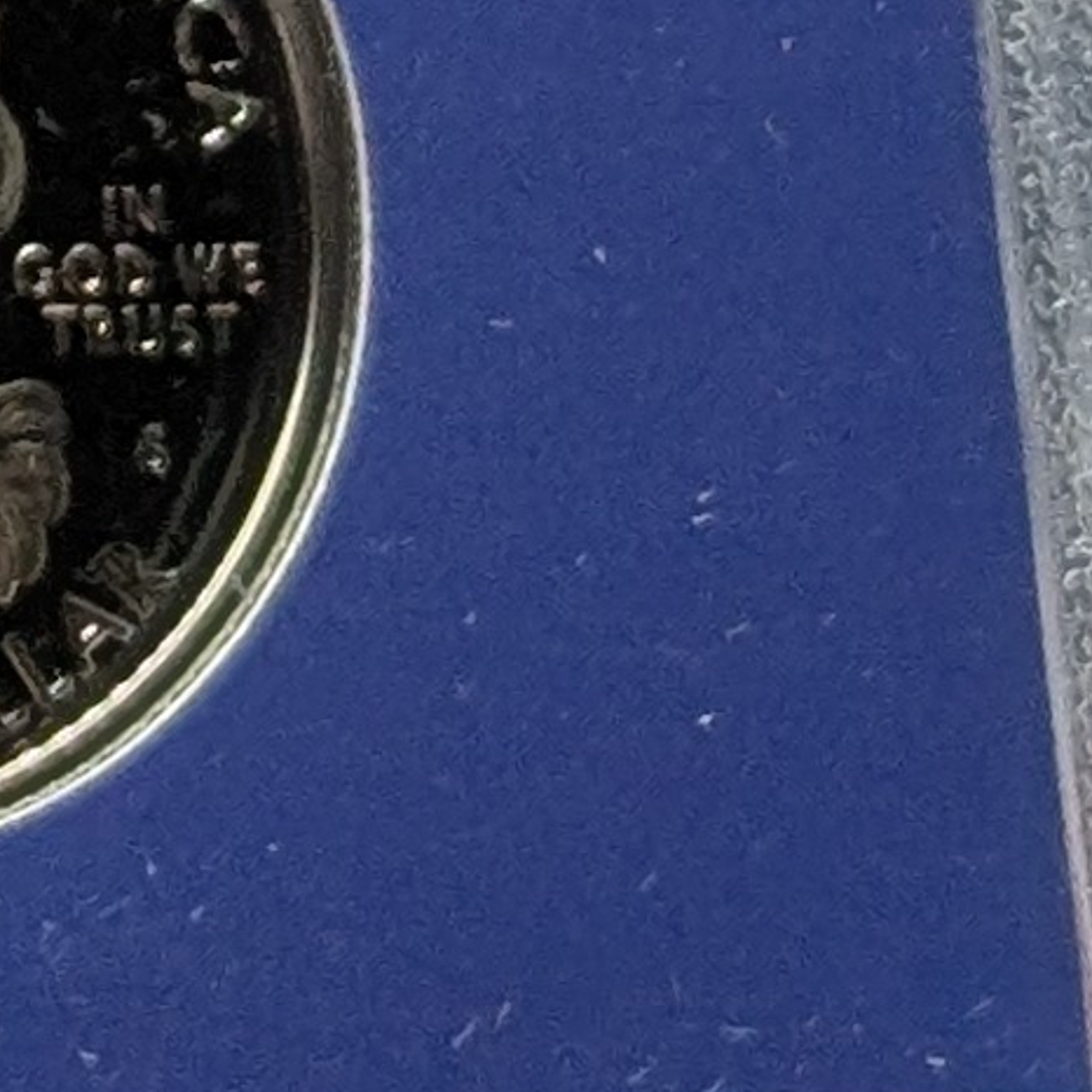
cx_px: -1999
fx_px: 13562
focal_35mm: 380
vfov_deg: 4.6
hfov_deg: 4.5
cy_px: -682
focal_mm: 6.9
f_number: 1.68
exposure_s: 1/80.6
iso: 54
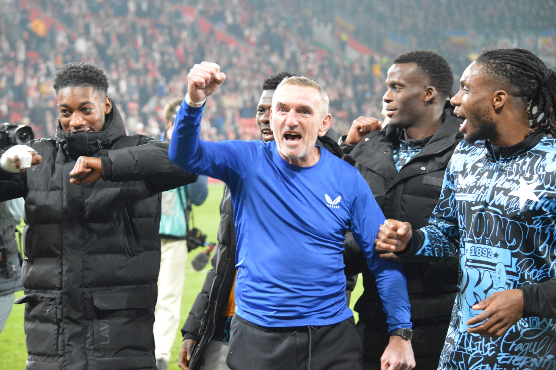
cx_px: 278
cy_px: 185
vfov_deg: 10.6
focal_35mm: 129
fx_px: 1991
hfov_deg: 15.9
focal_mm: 86
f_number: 4.5
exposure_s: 1/200
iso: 3200
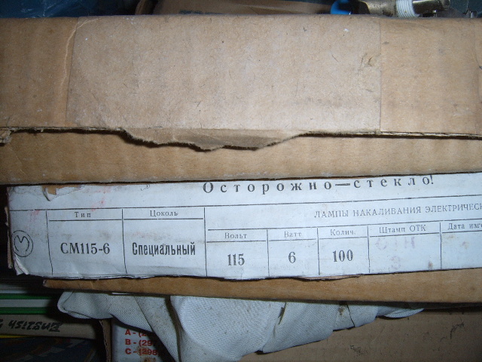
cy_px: 181
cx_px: 241
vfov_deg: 40.7
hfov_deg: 52.6
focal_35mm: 35
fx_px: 487
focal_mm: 5.8
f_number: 5.8
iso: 69
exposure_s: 1/30
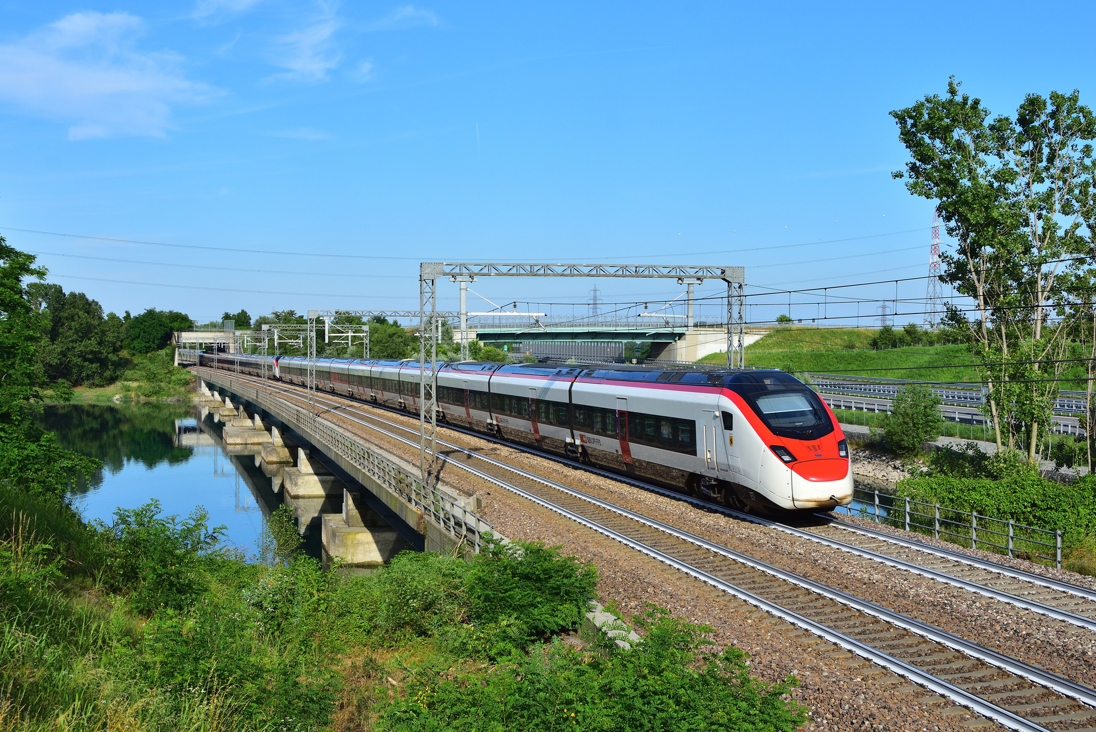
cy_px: 366
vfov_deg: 30.9
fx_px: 1325
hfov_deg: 44.9
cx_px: 548
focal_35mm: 44
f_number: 7.1
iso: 200
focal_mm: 29
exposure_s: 1/800
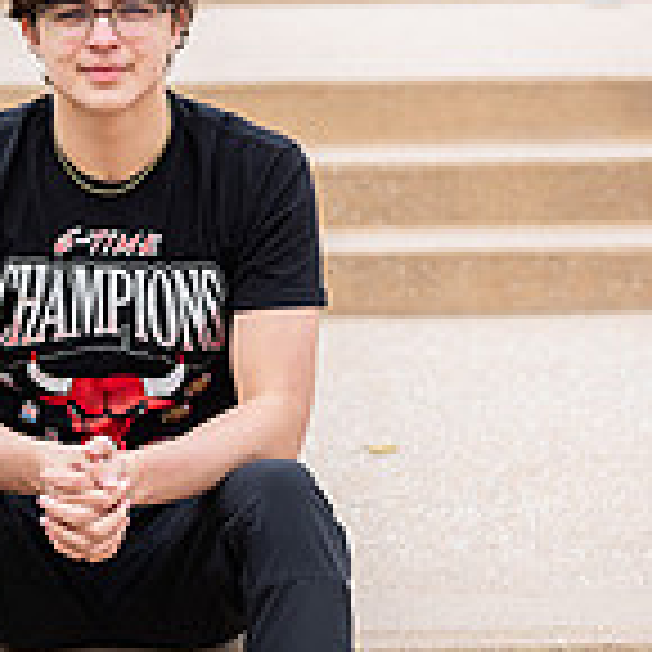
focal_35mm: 224
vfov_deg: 7.8
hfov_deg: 7.8
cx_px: 180
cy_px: 337
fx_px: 4773
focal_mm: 85
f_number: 3.5
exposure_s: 1/125
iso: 50
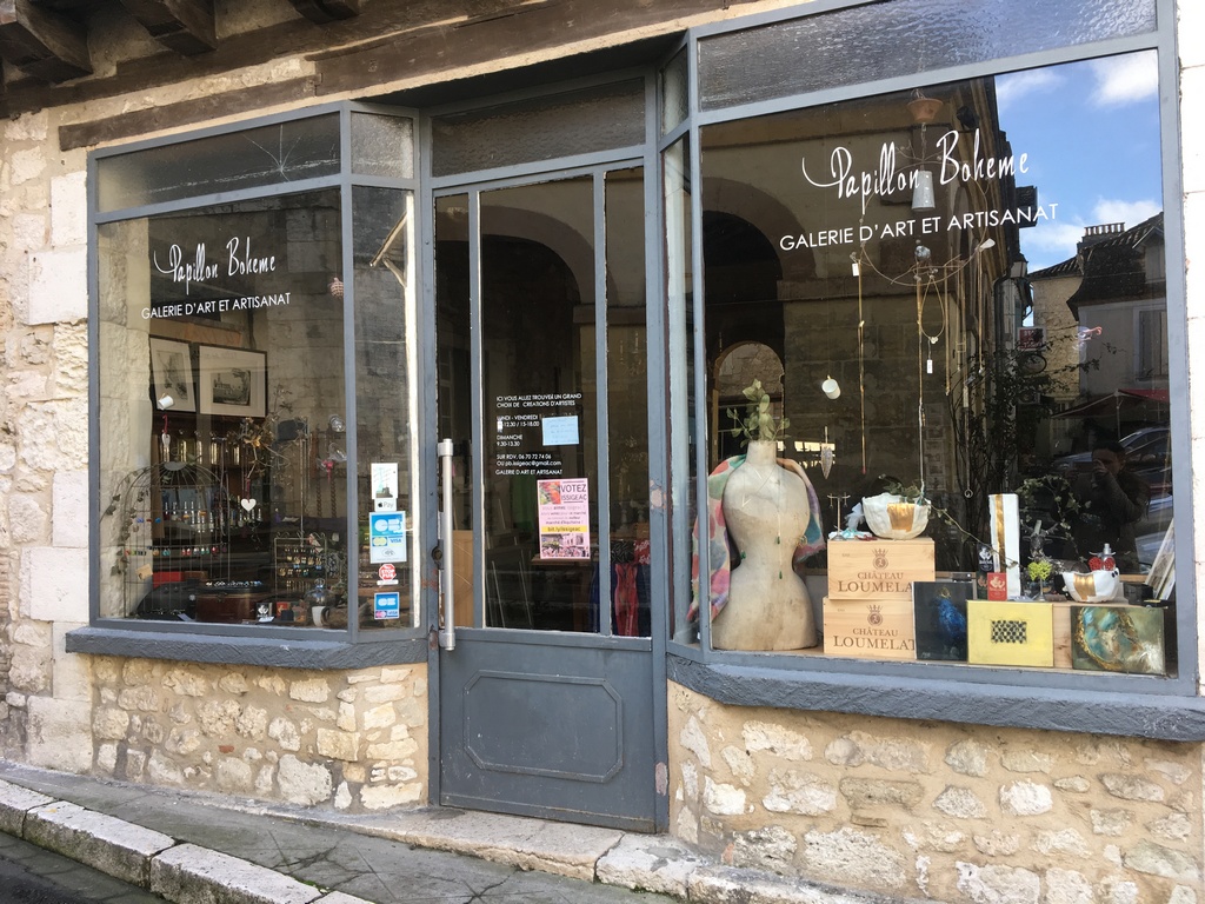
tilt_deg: +2.1
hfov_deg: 61.7
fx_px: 1010
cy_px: 452
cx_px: 602
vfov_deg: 48.2
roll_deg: +0.9
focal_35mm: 29
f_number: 2.2
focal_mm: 4.15
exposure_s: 1/100
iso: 32
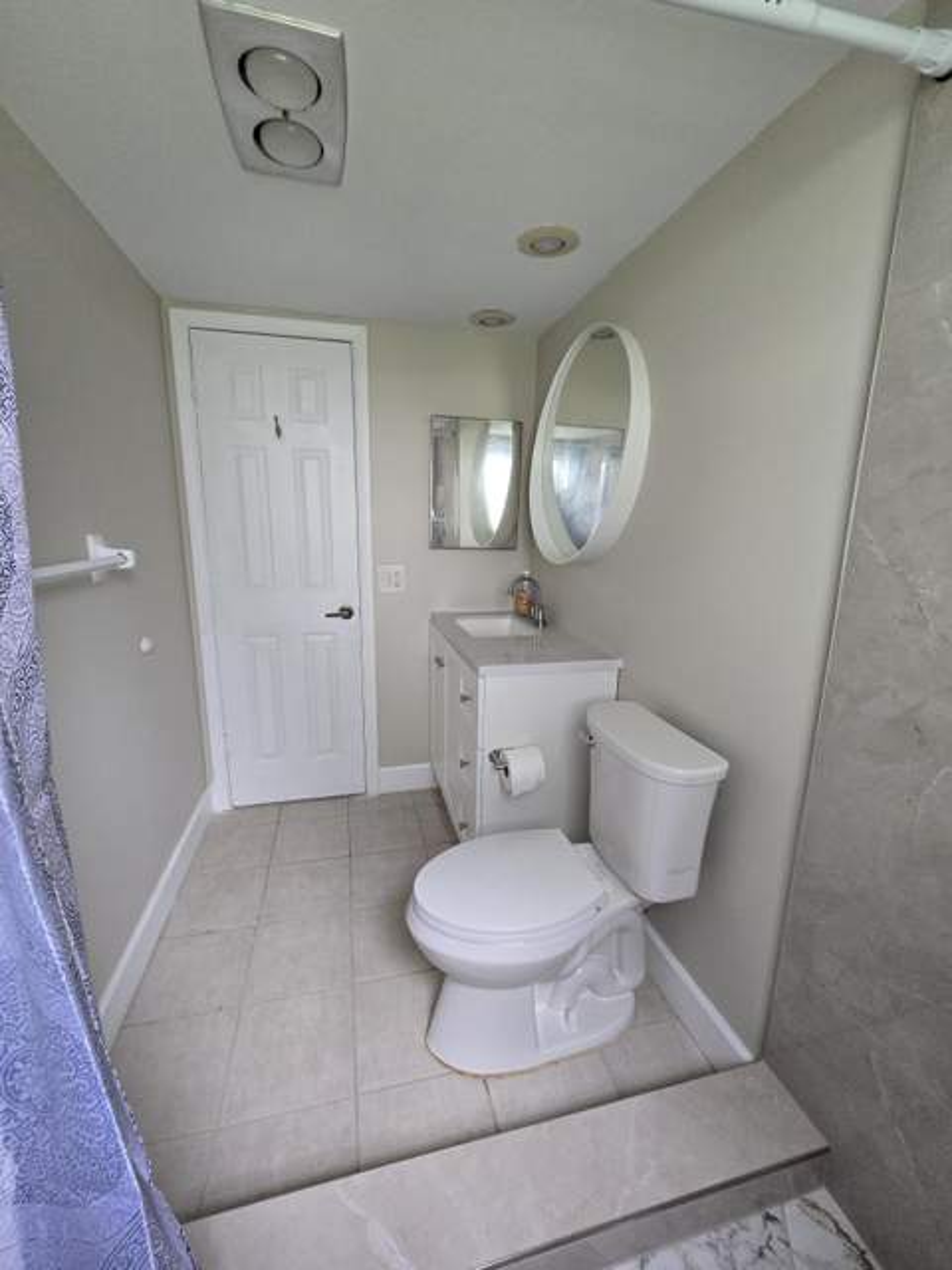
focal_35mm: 13
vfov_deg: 106.2
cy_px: 635
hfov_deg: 89.9
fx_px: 477
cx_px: 476
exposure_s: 1/60
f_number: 2.2
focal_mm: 2.2
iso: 400
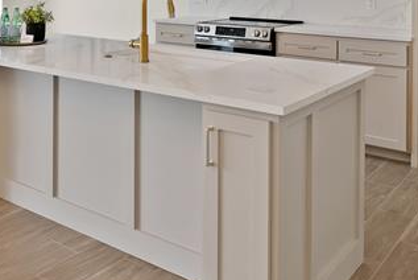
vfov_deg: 28.7
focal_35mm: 42
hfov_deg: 46.0
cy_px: -36
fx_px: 488
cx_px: 161
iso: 640
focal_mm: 13
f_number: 9
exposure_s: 1/8
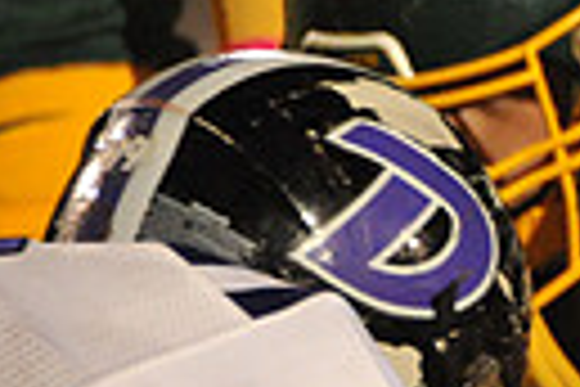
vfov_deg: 0.5
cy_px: 306
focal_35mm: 2696
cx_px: 1142
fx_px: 43432
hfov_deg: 0.8
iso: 6400
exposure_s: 1/160
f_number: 6.3
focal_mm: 600
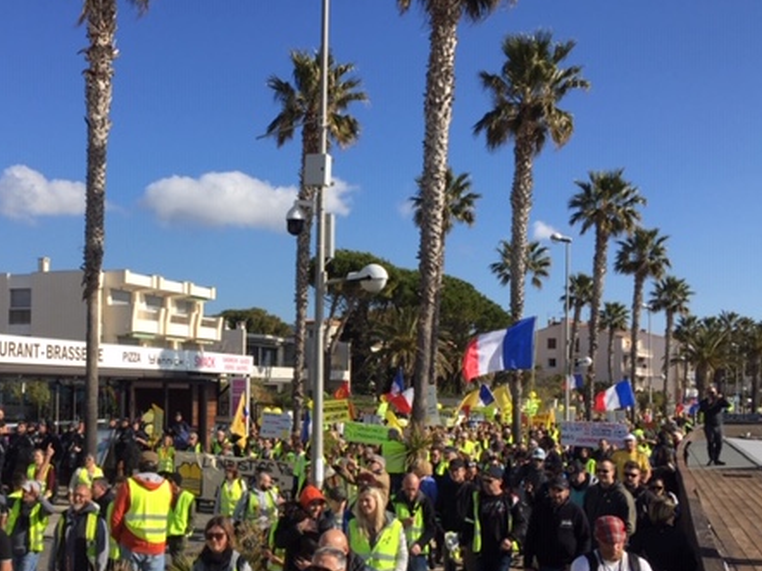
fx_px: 924
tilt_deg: -0.3
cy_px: 359
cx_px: 248
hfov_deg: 44.1
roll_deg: -3.3
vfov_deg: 34.1
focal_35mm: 42
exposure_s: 1/2326
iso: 32
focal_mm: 4.15
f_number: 2.2
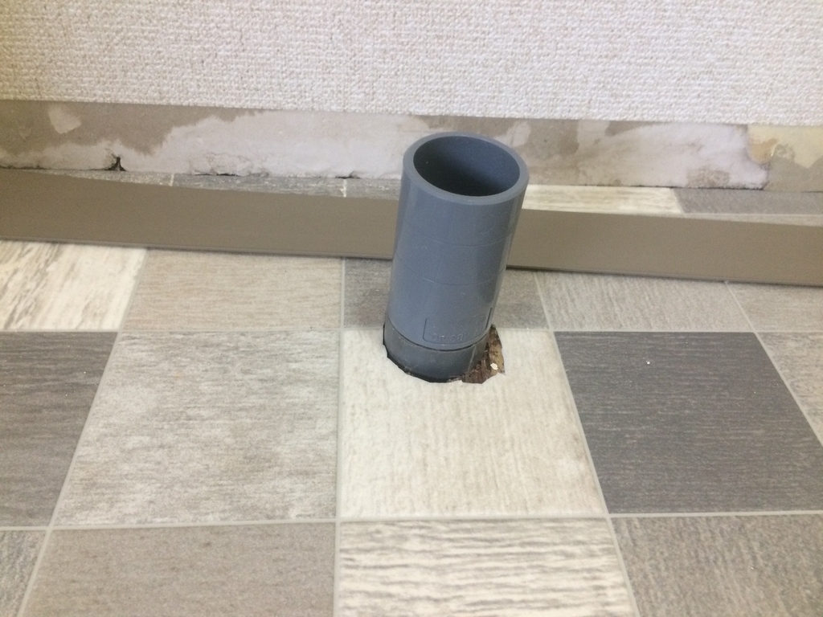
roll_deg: -4.1
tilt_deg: -38.1
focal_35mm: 29
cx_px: 412
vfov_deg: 48.2
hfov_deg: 61.7
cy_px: 308
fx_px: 689
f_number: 2.2
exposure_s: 1/33
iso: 200
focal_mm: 4.15
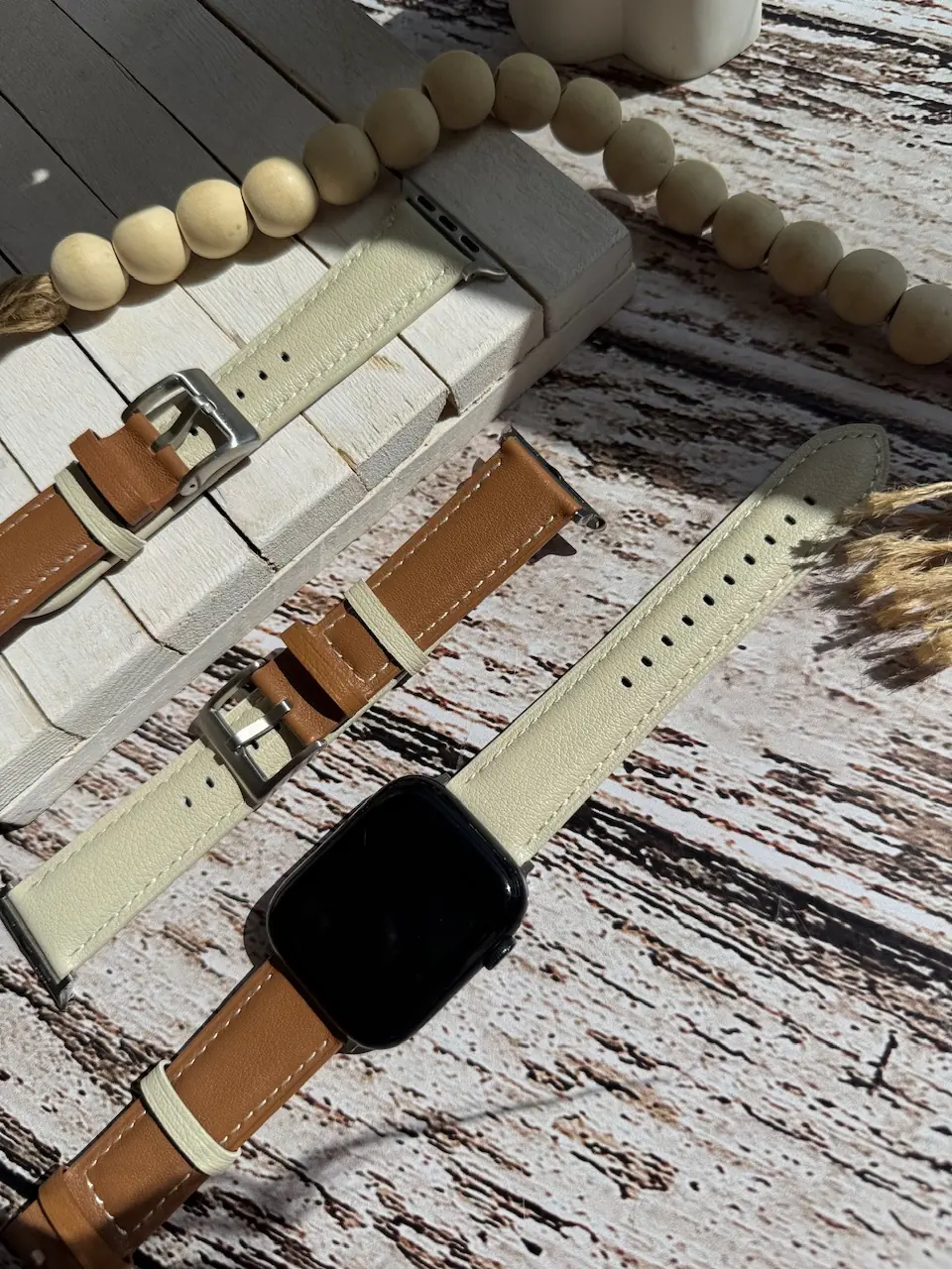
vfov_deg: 71.6
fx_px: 880
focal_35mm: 24
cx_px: 476
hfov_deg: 56.8
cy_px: 634
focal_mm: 6.76
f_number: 1.78
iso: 80
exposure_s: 1/12346
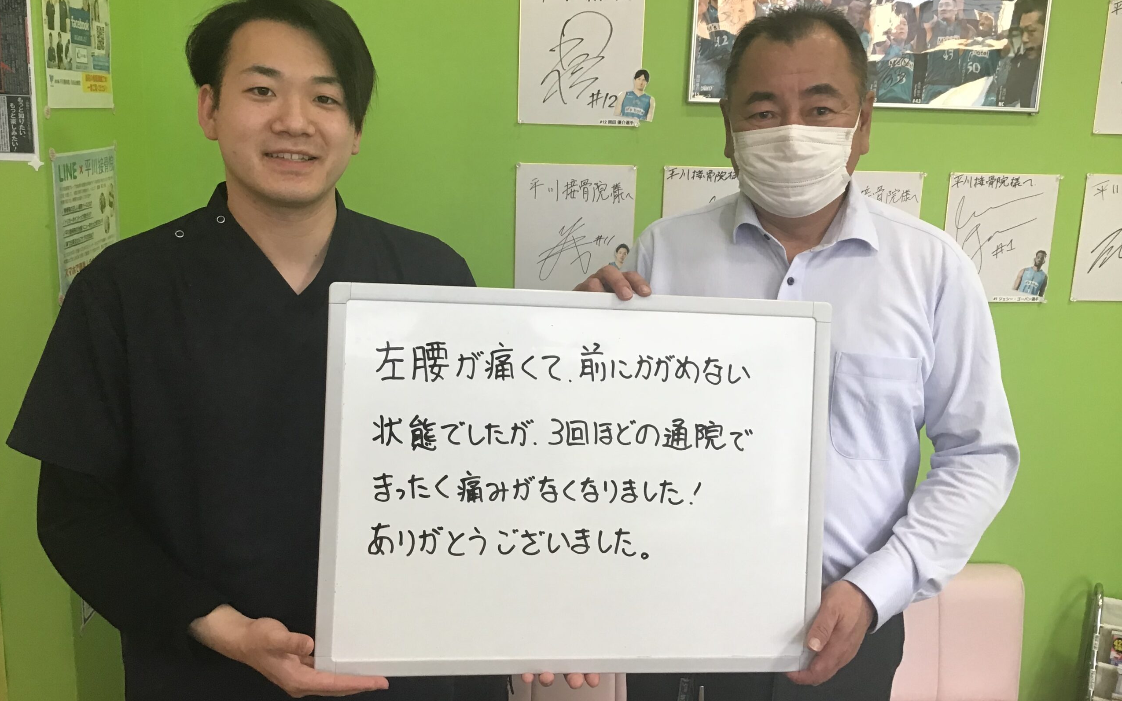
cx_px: 559
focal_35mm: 33
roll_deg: -2.1
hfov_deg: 58.1
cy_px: 320
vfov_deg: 38.3
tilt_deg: -11.1
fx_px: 1009
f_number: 2.4
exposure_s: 1/30
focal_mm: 3.3
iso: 50
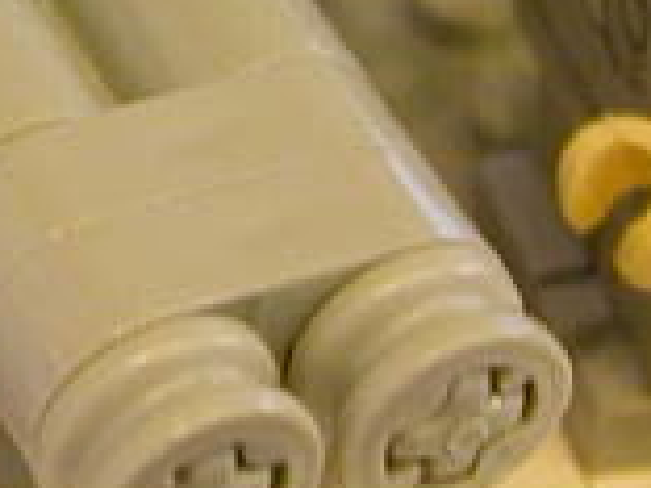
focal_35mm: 263
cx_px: -54
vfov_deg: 5.6
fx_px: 4946
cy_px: -117
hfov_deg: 7.5
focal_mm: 9.7
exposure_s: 1/6.6
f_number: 3.5
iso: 100
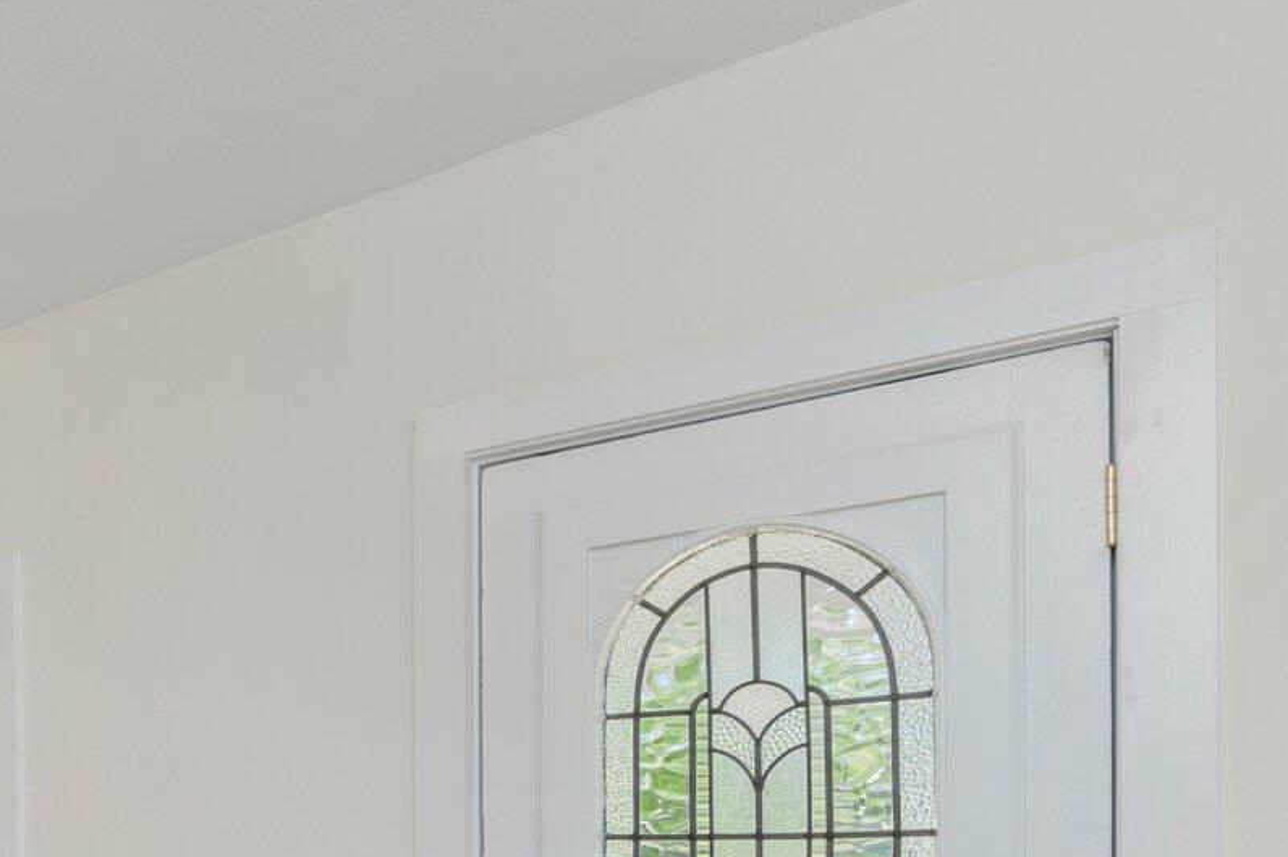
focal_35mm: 36
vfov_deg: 33.2
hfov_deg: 42.0
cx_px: -131
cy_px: 888
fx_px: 1287
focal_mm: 14
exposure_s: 1/40
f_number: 9
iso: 160
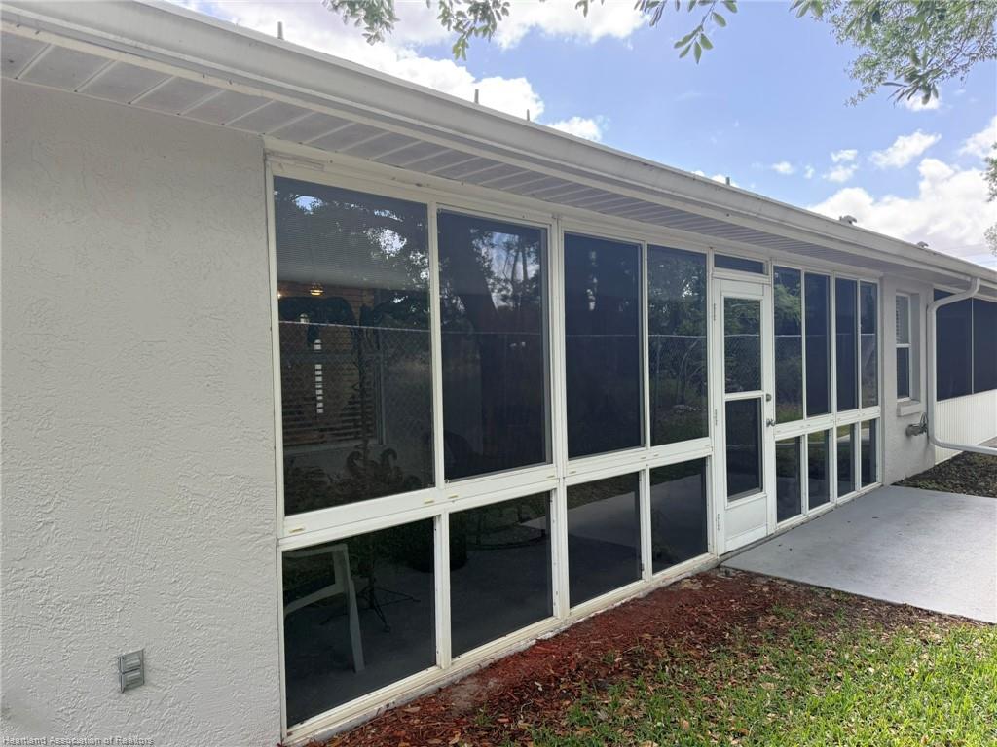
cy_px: 374
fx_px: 691
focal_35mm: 24
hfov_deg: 71.6
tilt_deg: -1.3
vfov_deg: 56.8
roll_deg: +0.3
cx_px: 498
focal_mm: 6.76
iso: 100
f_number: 1.78
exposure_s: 1/543
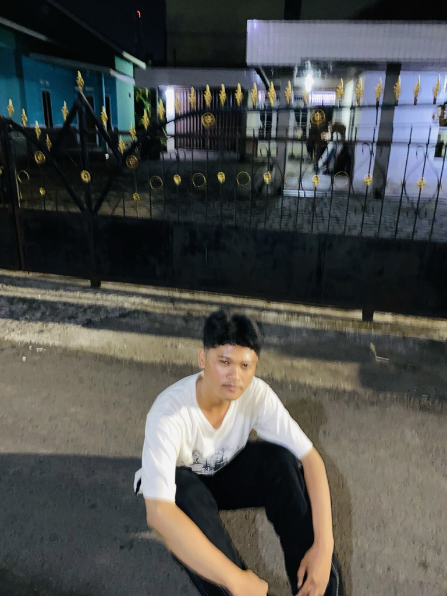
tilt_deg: -19.1
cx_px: 224
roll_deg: -0.9
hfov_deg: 53.1
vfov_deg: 67.3
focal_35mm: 26
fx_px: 448
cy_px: 298
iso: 250
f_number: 1.8
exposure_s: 1/4
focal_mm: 4.25
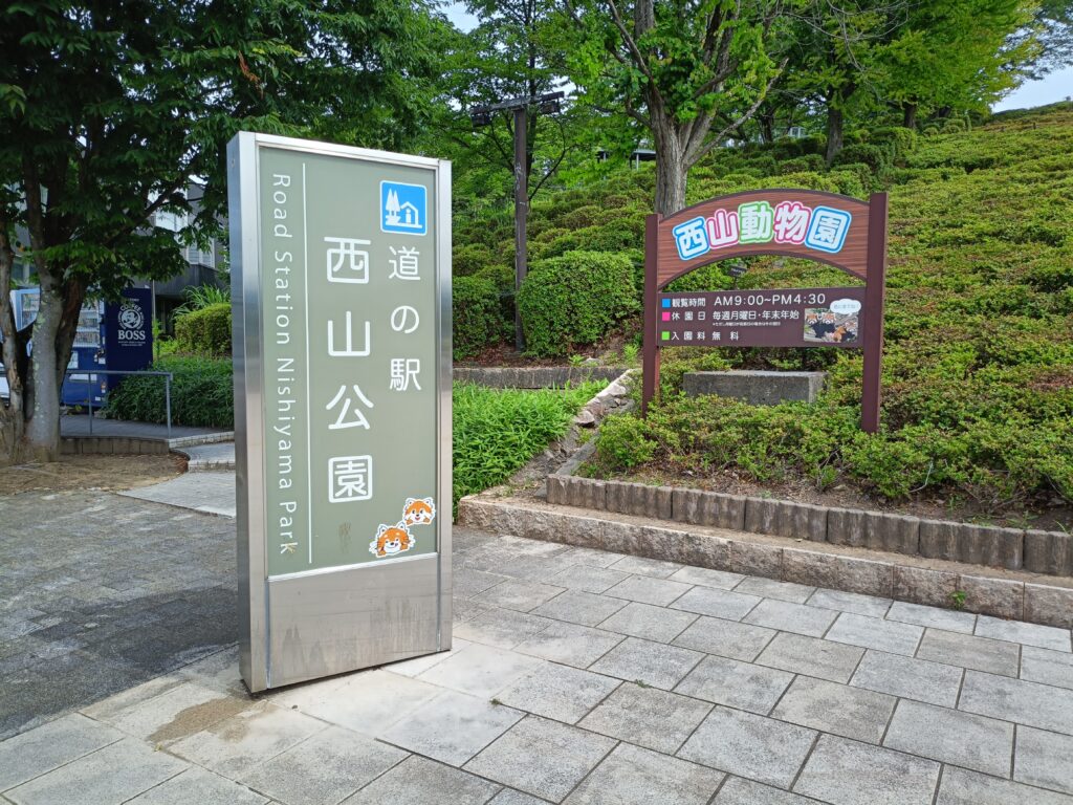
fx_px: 775
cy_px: 402
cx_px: 536
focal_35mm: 25
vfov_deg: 54.9
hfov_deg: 69.4
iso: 50
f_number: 1.7
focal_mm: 4.7
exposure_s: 1/296
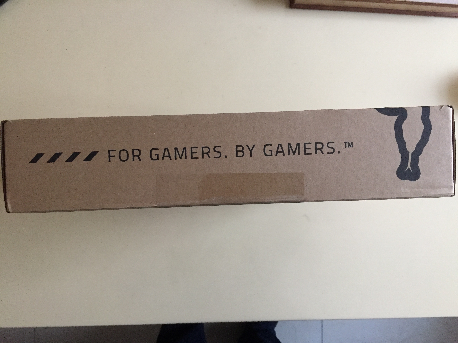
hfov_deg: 61.7
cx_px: 229
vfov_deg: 48.2
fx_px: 384
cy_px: 172
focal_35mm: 29
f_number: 2.2
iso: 200
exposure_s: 1/30
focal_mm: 4.15
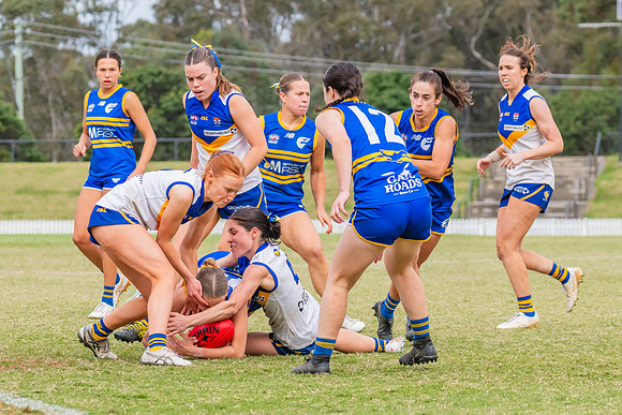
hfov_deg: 7.3
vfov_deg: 4.9
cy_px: 245
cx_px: 200
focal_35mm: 280
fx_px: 4843
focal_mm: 180
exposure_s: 1/1250
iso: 800
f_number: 8
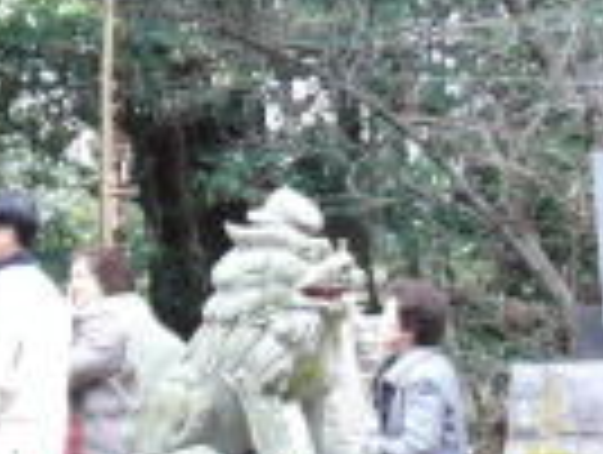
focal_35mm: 250
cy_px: -252
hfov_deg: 7.3
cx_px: -1008
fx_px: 4363
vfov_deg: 5.9
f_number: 2.8
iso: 100
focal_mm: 8.8
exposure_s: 1/40
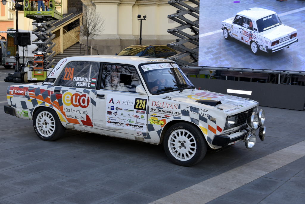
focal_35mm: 35
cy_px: 102
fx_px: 297
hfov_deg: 54.4
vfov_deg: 37.9
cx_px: 152
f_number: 6.3
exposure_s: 1/320
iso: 500
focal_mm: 35
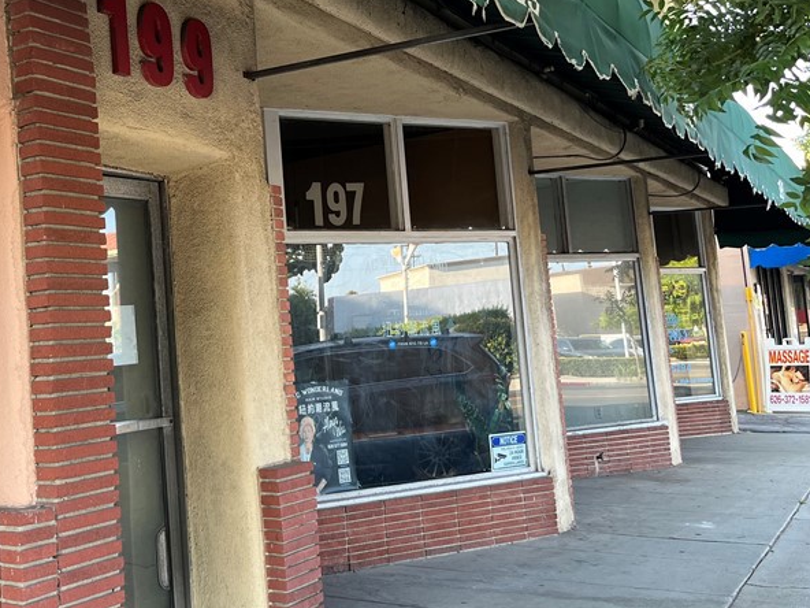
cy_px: 225
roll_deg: +2.9
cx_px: 144
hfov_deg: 40.1
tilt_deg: +6.6
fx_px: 1053
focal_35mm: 45
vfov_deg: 32.0
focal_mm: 5.1
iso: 80
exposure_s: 1/121
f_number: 1.6
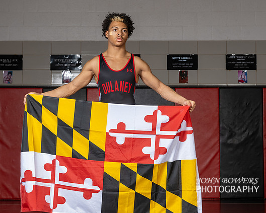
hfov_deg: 17.6
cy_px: 89
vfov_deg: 14.1
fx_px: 859
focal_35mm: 109
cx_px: 147
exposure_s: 1/100
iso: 200
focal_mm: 70
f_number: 4.5
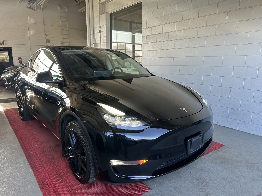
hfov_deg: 71.6
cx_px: 131
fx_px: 182
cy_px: 98
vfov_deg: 56.8
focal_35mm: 24
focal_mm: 6.86
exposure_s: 1/131
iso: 64
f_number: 1.78
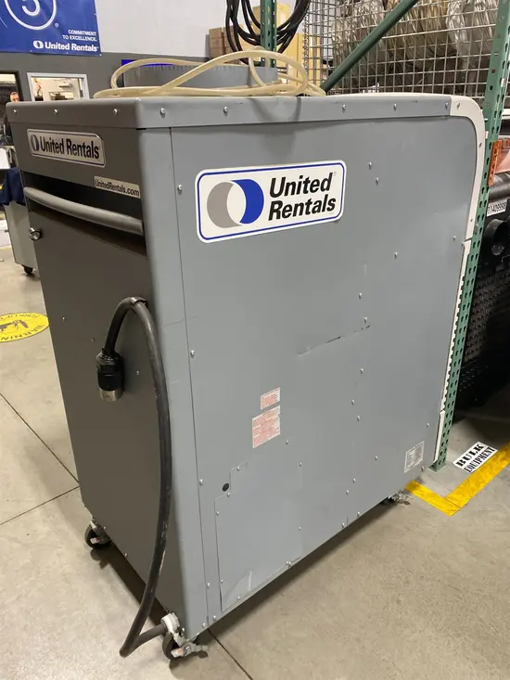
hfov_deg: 53.1
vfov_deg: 67.3
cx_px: 255
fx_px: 511
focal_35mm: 26
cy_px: 340
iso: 160
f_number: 1.8
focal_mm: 4.25
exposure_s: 1/60
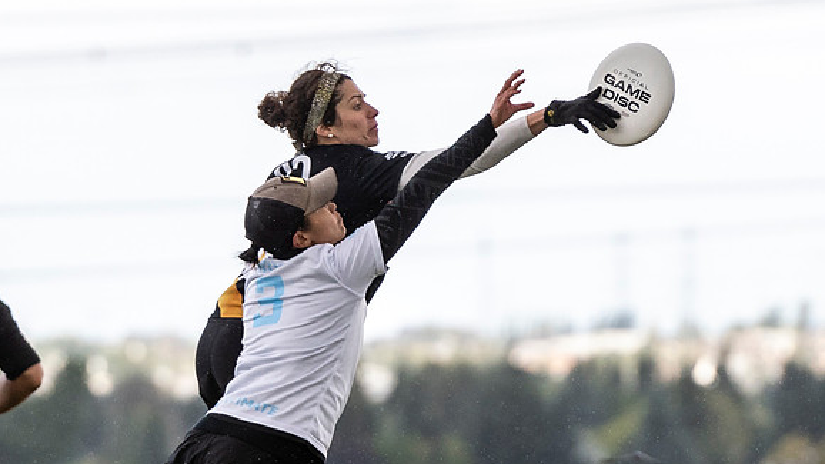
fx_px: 20474
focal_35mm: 936
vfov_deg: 1.3
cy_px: 286
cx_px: 322
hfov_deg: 2.3
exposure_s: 1/1250
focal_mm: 200
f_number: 4
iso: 200
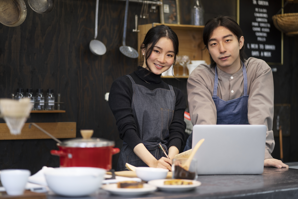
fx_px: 704
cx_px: 149
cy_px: 100
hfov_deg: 23.9
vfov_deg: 16.1
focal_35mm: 85
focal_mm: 85
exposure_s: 1/250
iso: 640
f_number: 1.8
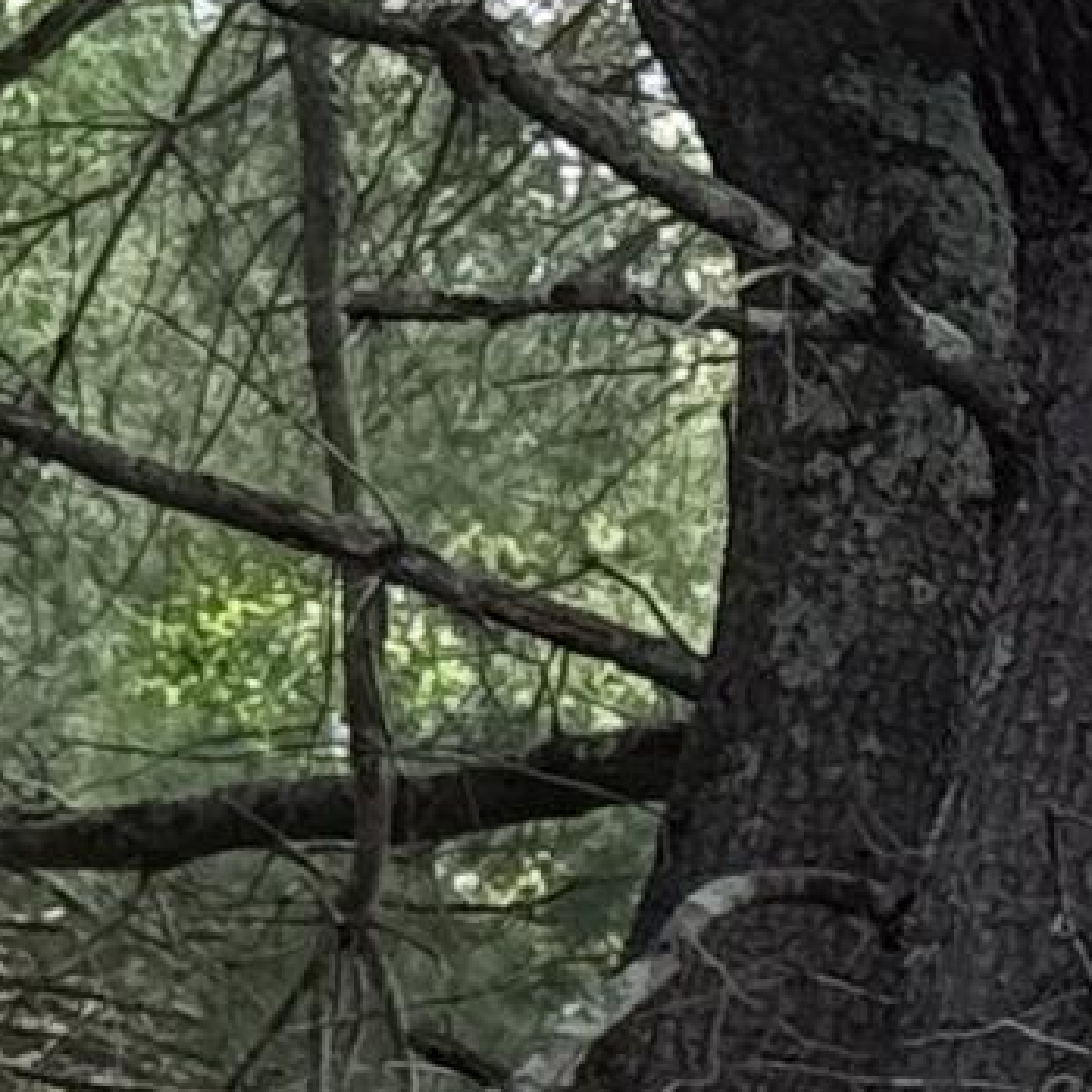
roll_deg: +0.2
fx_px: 13027
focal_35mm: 365
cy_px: 3323
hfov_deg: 4.6
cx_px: 3270
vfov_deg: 4.6
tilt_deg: +2.8
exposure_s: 1/455
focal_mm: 6.76
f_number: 1.78
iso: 100
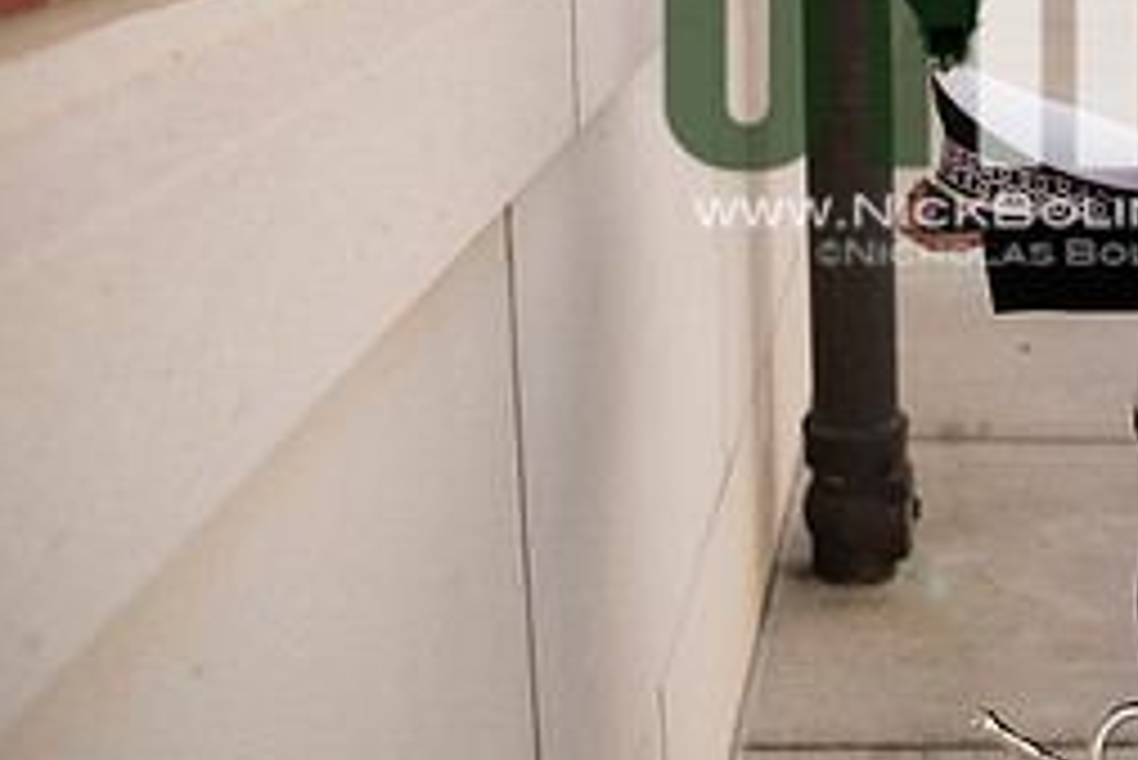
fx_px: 1740
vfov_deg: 23.9
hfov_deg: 34.4
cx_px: 1003
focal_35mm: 55
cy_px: 52
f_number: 2.8
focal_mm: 24
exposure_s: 1/1600
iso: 400
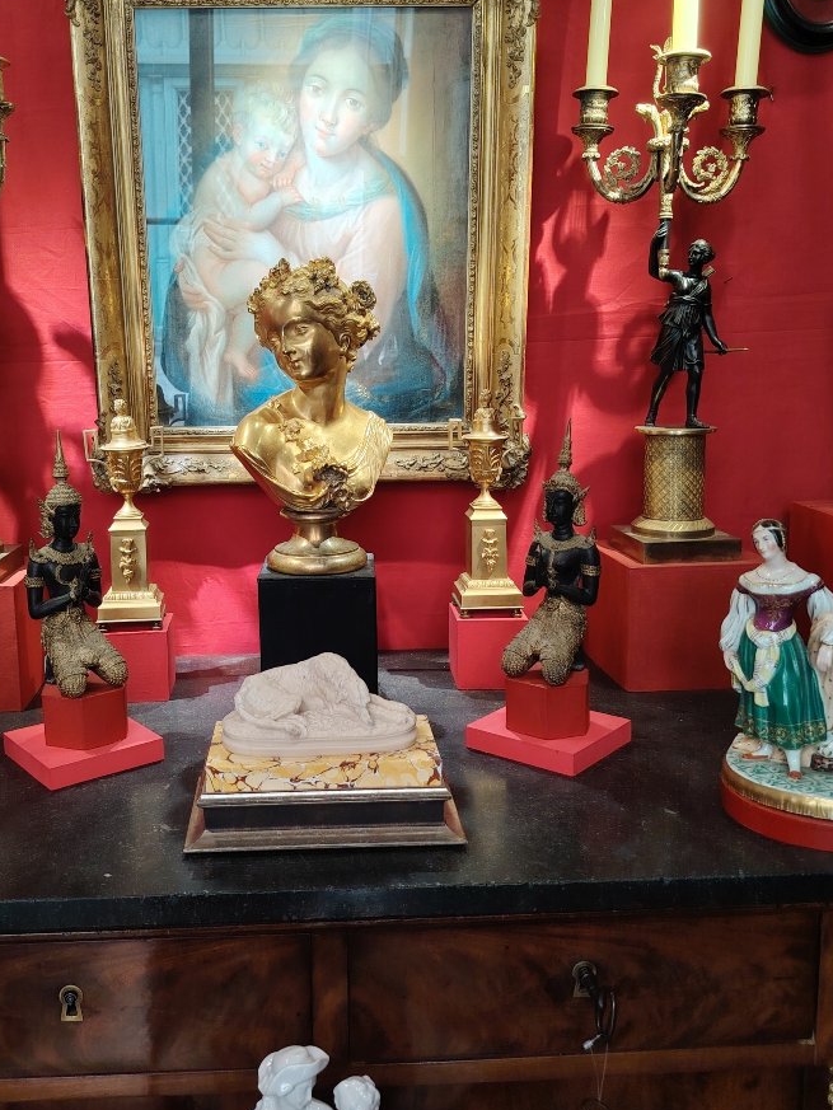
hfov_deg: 42.6
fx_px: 1059
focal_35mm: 33
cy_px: 487
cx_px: 308
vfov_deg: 55.2
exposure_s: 1/33.3
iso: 259
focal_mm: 5.25
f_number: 1.75
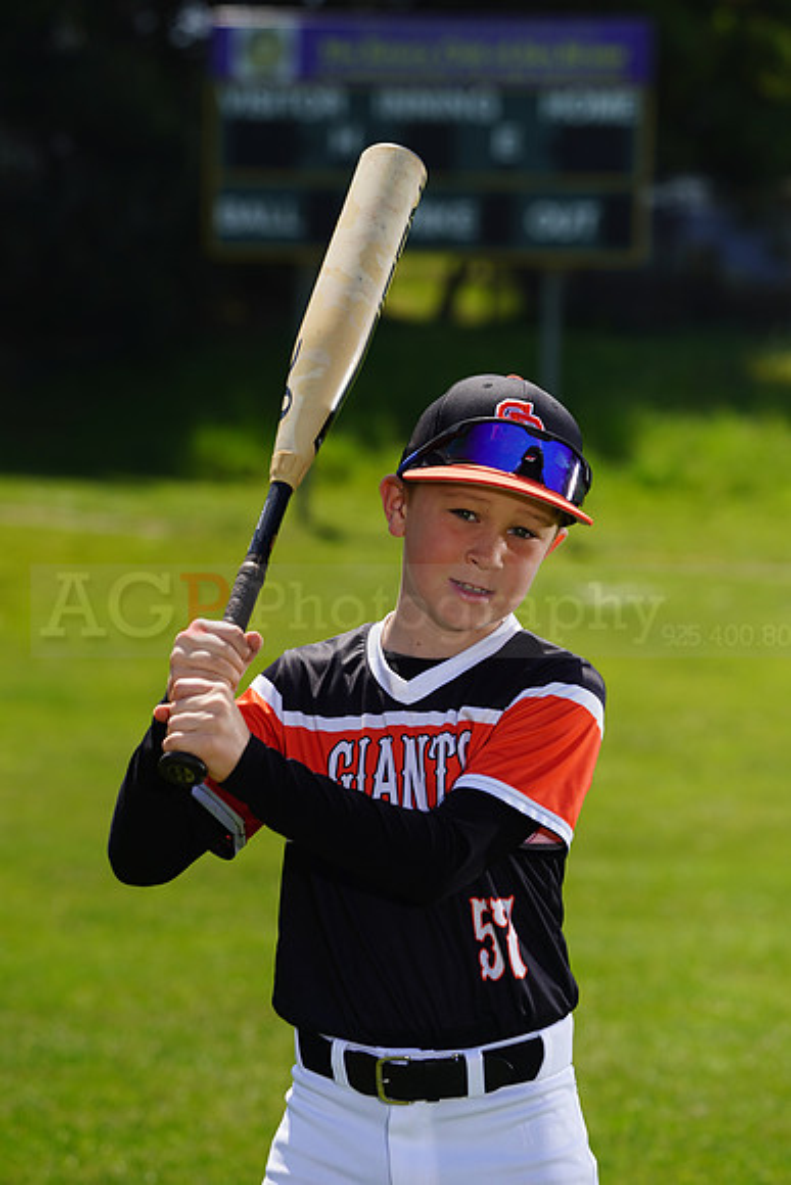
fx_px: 6587
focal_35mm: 200
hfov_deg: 6.9
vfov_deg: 10.3
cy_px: 592
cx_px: 396
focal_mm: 200
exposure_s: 1/250
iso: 100
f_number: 8
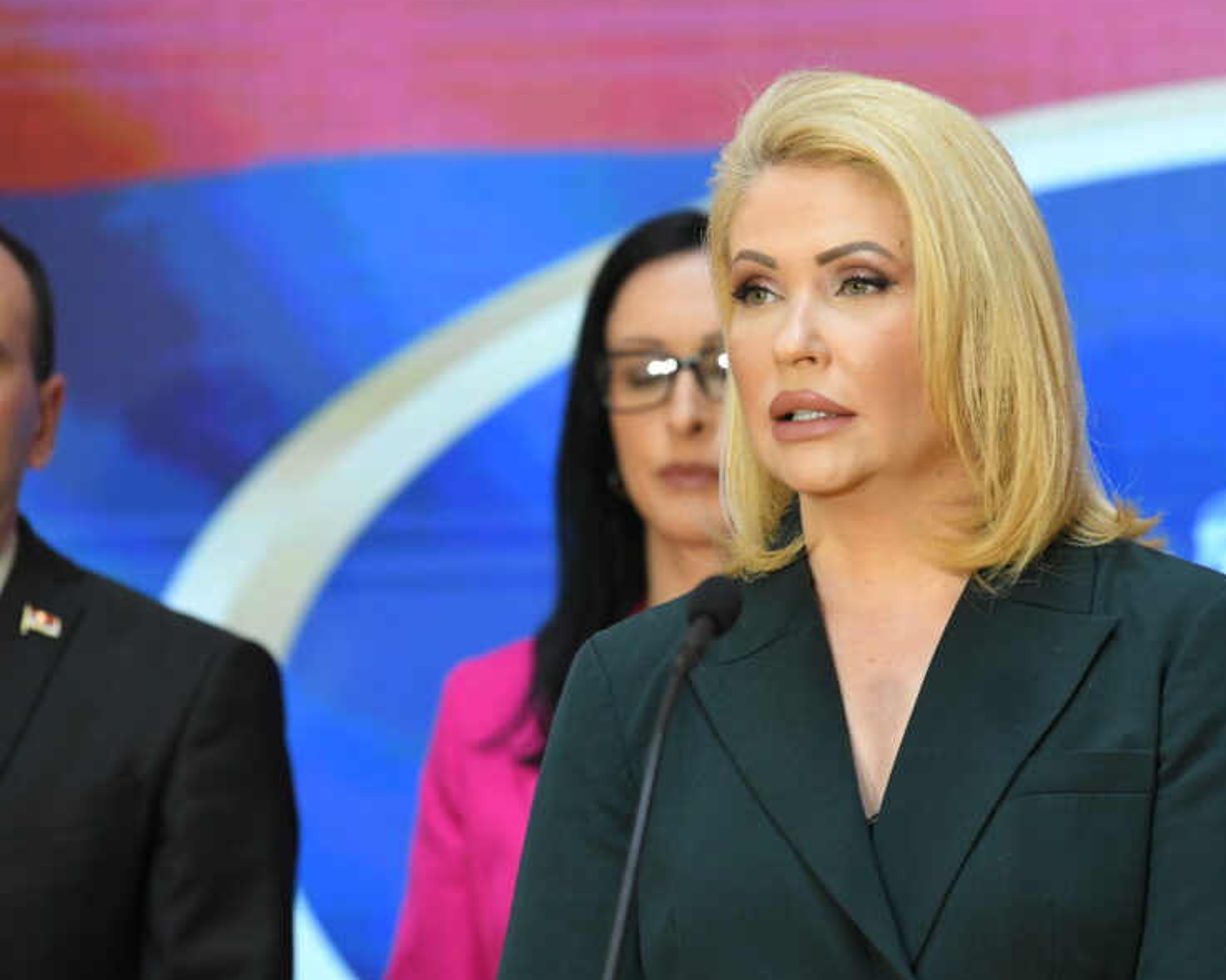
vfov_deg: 5.9
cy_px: 450
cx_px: 838
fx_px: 9467
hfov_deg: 7.4
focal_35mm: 261
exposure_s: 1/320
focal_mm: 200
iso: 3200
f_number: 4
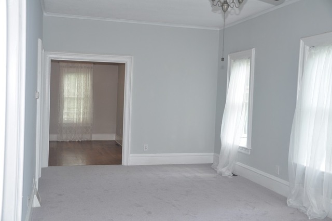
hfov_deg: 48.0
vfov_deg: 32.9
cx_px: 166
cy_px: 110
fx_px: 373
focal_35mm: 40
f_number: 4
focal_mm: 27
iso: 450
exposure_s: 1/60
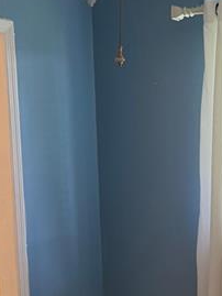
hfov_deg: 13.7
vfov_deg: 17.8
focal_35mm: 107
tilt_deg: -9.7
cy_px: 315
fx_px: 914
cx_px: 203
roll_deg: +0.2
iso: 100
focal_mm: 6.76
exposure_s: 1/60
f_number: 1.78
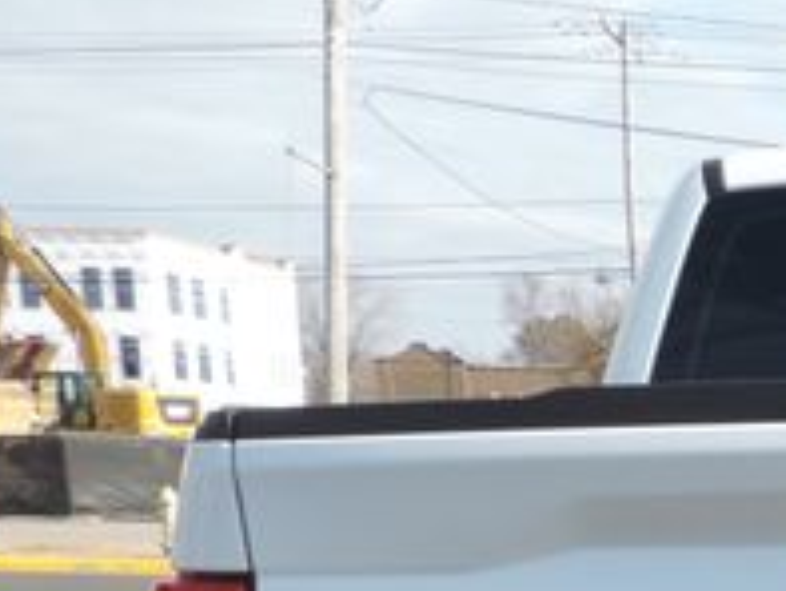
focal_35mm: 78
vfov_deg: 16.9
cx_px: 1097
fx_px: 1772
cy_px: 926
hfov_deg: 21.8
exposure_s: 1/640
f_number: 3
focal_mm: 4.3
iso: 80
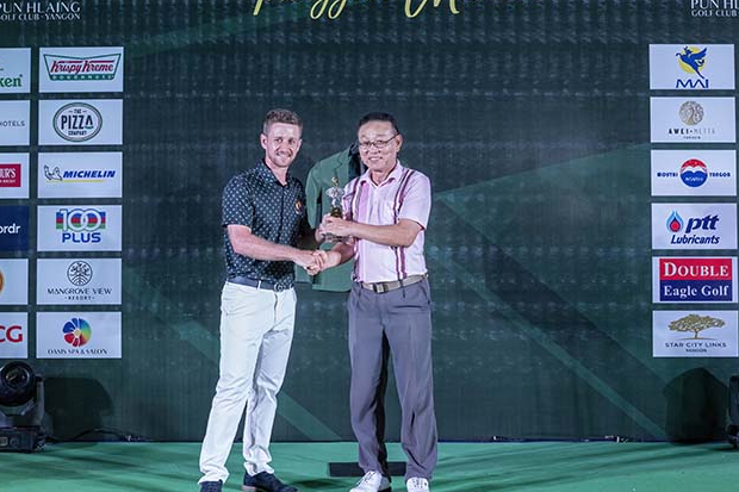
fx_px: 985
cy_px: 149
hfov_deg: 41.1
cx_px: 389
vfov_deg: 27.8
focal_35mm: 48
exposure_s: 1/200
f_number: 3.5
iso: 1250
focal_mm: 31
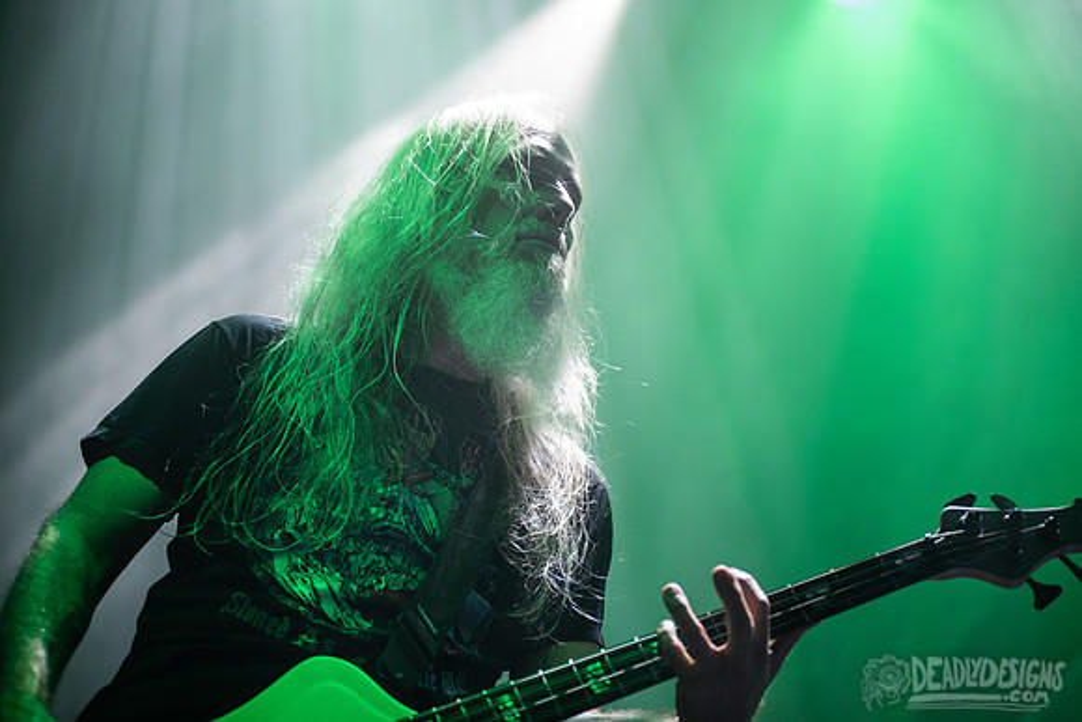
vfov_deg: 17.1
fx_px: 2405
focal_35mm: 80
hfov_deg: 25.4
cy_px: 361
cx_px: 541
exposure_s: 1/320
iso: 3200
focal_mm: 80
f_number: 3.2
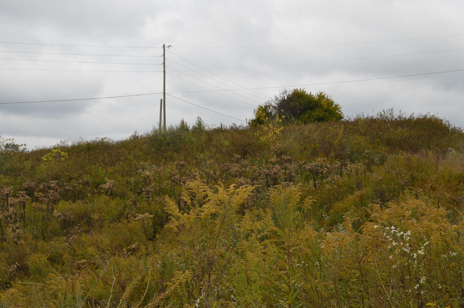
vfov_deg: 29.2
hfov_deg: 42.8
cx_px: 230
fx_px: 592
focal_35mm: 46
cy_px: 156
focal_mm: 28
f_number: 7.1
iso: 100
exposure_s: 1/200
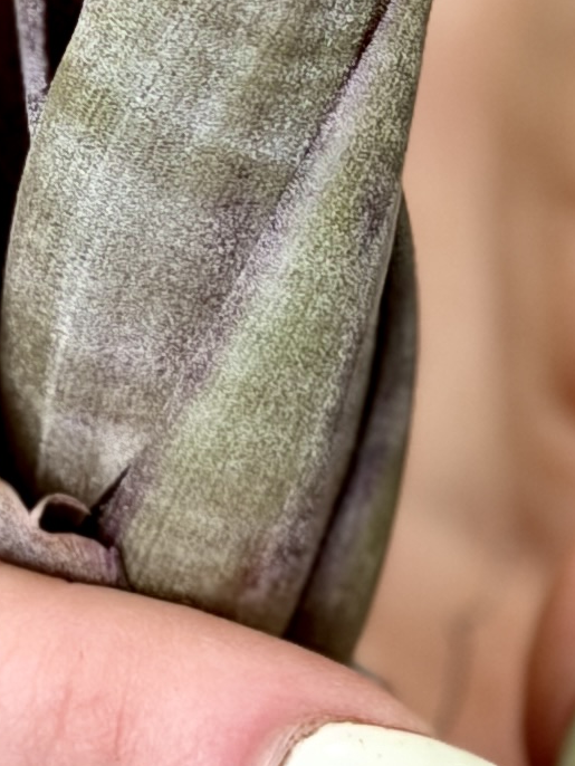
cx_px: 117
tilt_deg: -17.9
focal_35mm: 282
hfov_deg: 5.3
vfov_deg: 6.9
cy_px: -416
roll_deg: -1.9
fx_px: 6242
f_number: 1.78
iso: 50
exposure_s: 1/136
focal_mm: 6.76
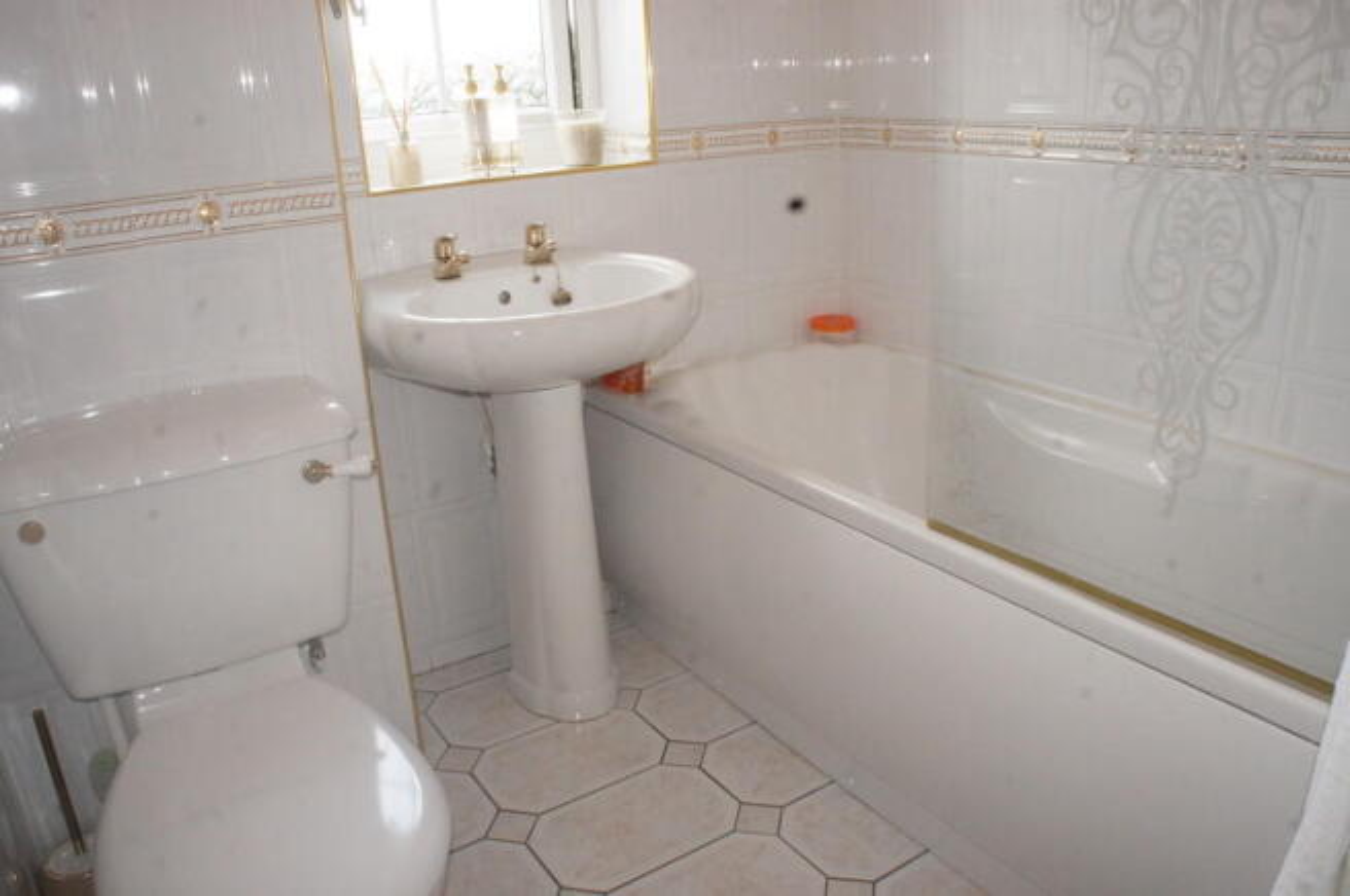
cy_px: 448
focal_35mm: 27
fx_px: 1011
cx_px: 675
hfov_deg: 67.4
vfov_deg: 47.8
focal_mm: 18
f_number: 16
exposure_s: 1/60
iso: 1600
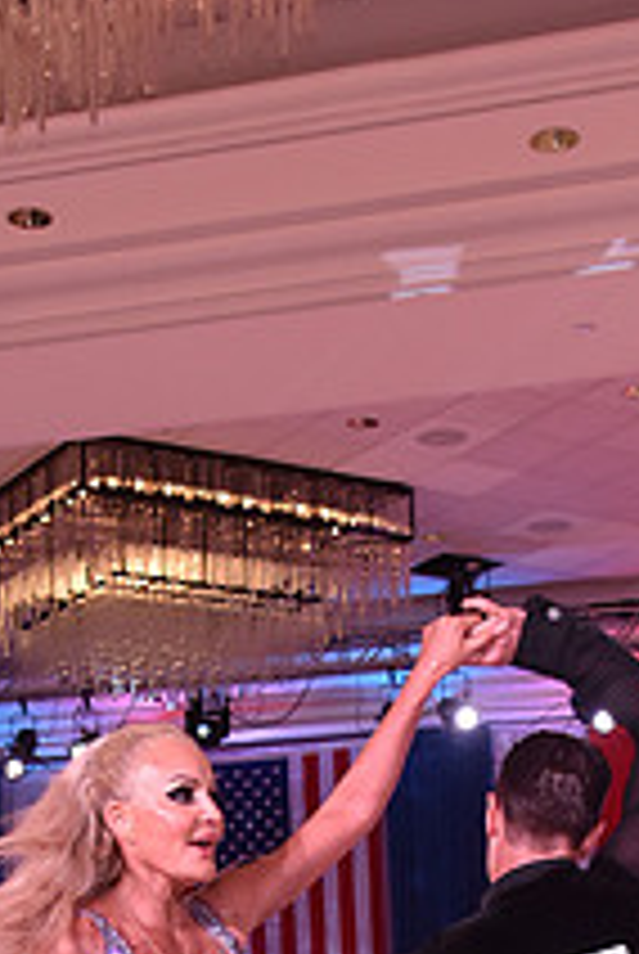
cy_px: 1287
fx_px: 2176
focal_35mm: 82
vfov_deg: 21.9
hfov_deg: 16.7
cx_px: 236
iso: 1250
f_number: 4.5
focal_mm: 30
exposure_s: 1/250
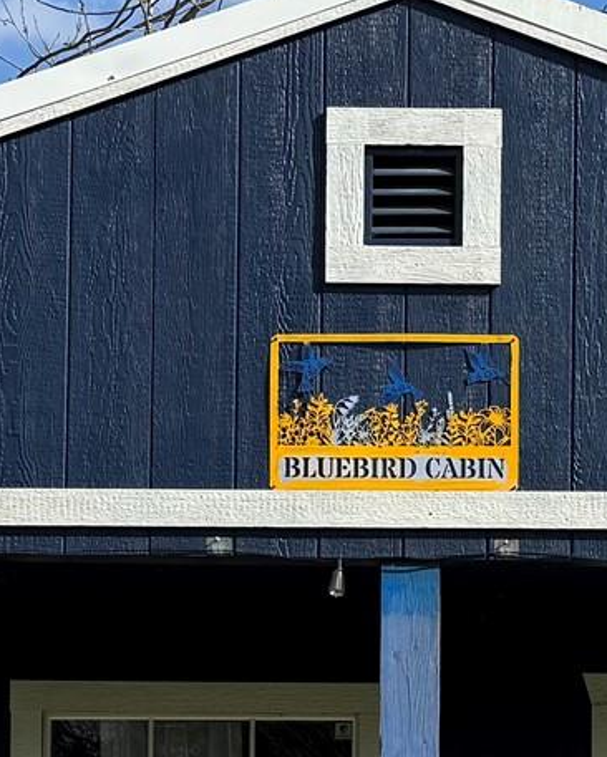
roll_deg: -0.2
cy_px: 784
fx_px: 2356
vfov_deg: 17.8
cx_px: 441
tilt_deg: +4.6
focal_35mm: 105
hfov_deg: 14.6
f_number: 1.78
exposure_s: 1/3425
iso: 80
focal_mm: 6.76
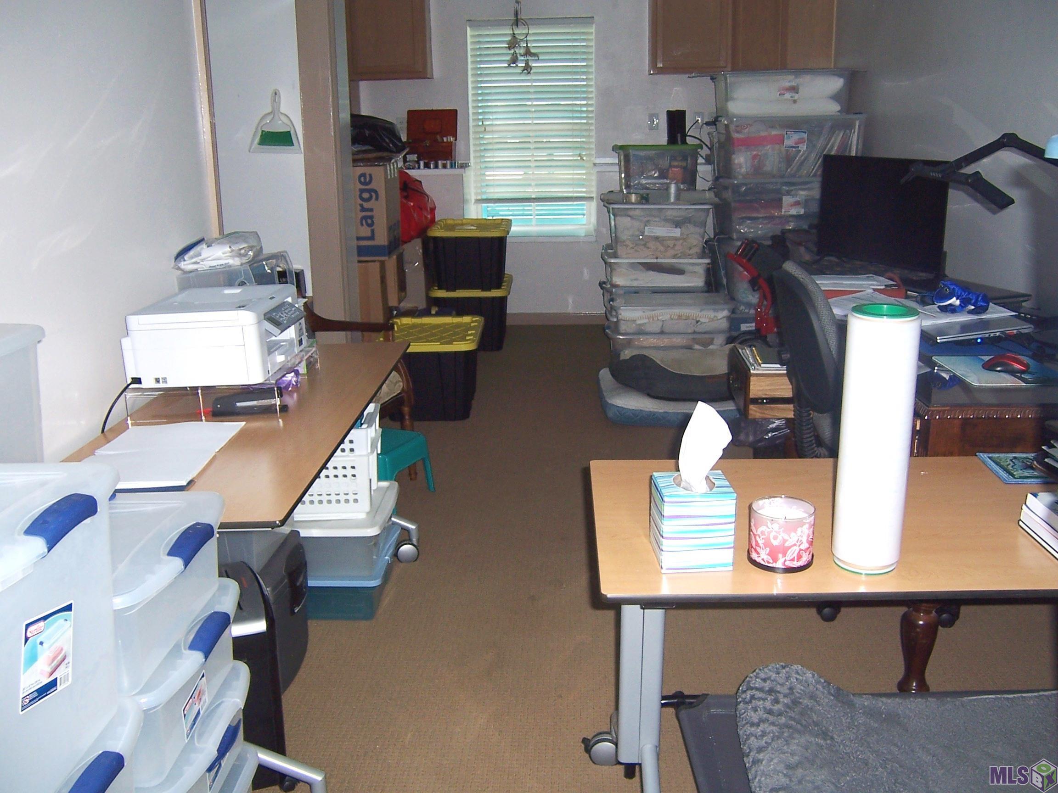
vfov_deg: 42.9
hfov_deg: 55.4
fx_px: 1009
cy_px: 396
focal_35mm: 33
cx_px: 529
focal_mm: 5.5
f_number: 2.8
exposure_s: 1/60
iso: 80
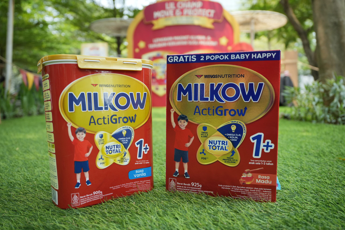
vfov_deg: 45.0
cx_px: 172
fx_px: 278
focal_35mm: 29
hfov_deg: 63.7
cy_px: 115
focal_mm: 29
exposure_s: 1/800
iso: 1000
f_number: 4
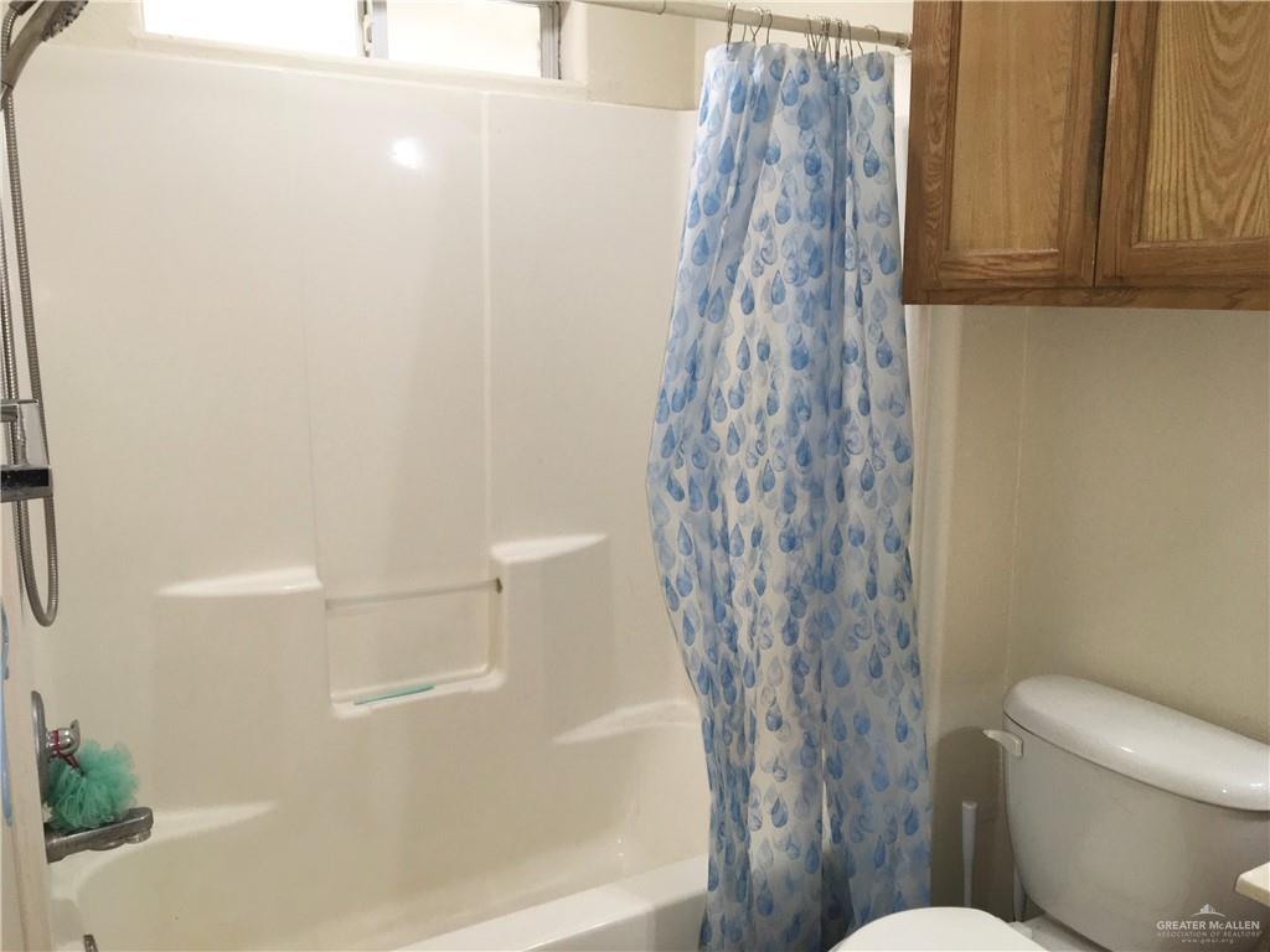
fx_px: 1064
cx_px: 635
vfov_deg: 48.2
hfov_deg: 61.7
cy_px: 476
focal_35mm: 29
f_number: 2.2
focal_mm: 4.15
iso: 32
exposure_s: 1/30
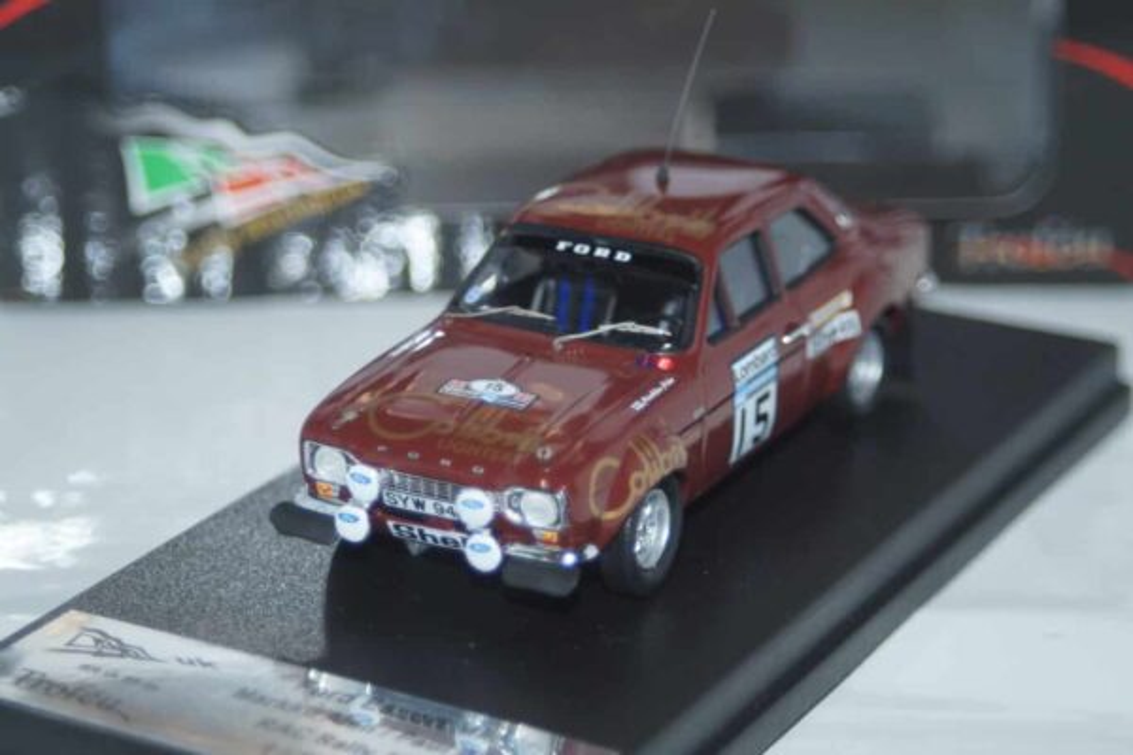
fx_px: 3776
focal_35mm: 120
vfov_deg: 11.4
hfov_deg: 17.1
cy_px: 378
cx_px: 566
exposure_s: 1/125
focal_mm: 80
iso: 500
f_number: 5.6
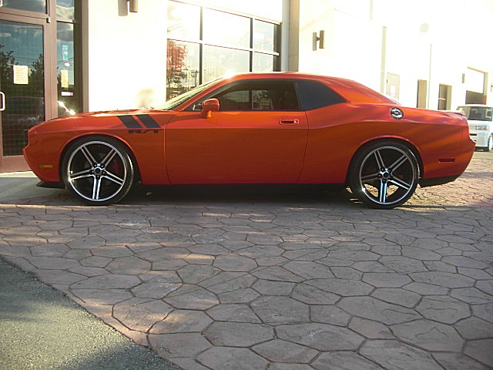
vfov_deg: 39.7
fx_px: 513
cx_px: 246
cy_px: 185
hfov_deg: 51.4
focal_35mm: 36
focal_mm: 6.3
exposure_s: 1/250
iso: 50
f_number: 2.8
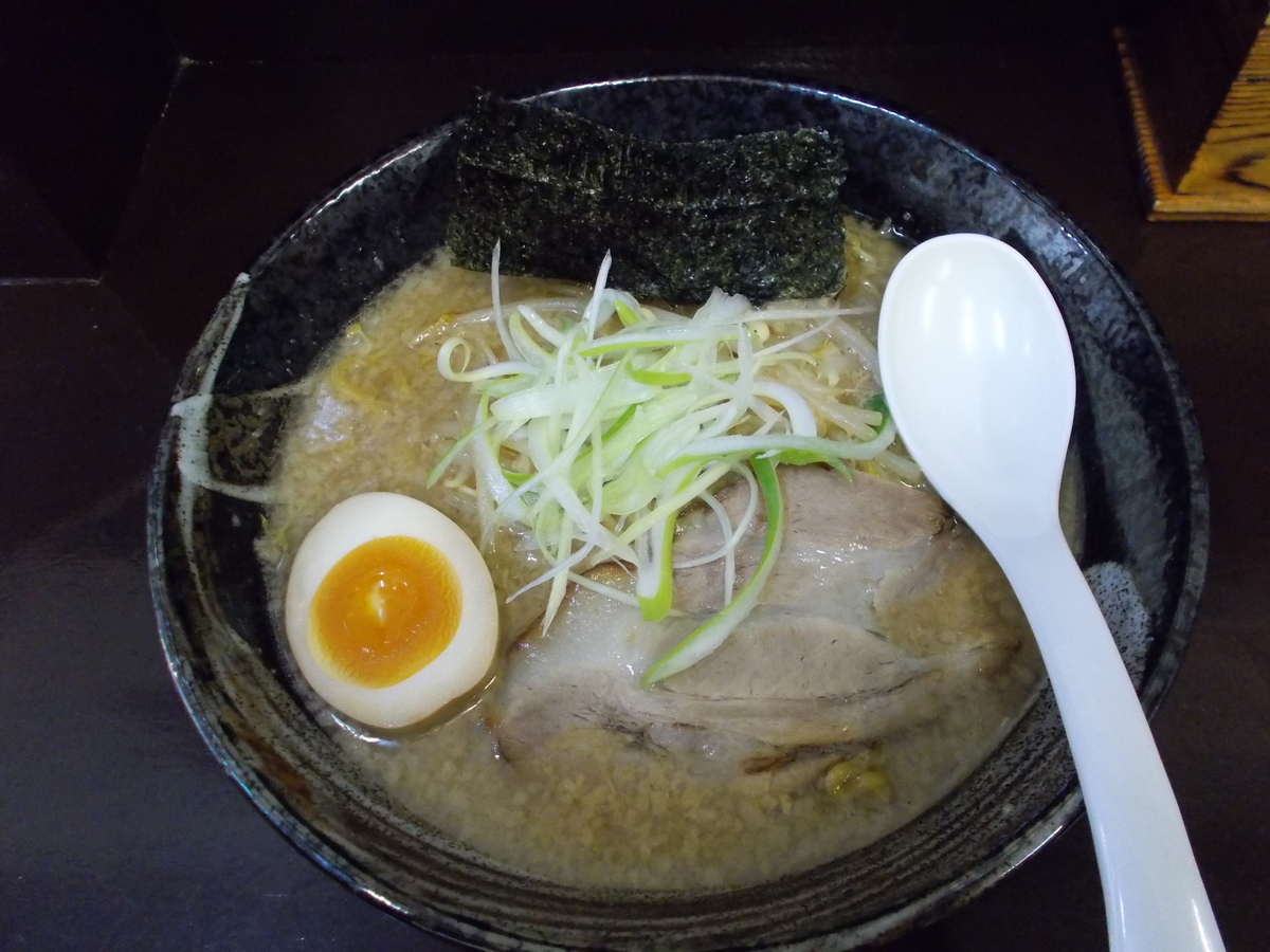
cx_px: 635
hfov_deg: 60.0
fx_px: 1101
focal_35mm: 30
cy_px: 476
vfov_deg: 46.8
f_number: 3.4
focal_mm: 5.3
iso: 800
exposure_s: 1/30
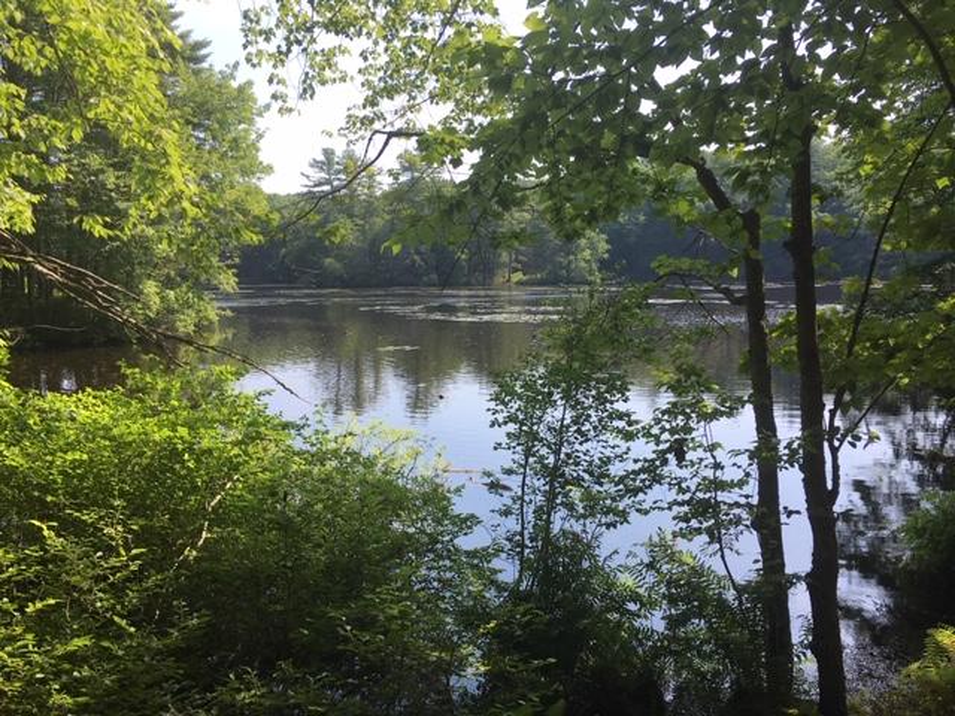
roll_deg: +0.2
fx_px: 800
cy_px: 358
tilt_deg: -5.7
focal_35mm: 29
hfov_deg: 61.7
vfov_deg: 48.2
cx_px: 478
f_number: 2.2
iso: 25
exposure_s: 1/565
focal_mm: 4.15
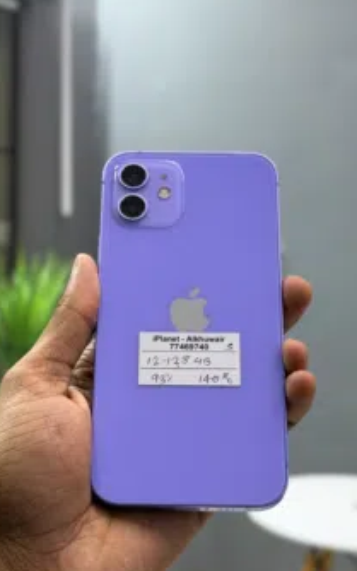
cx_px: 176
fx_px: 949
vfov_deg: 33.4
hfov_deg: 21.3
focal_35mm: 61
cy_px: 321
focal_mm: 6.76
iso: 64
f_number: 1.78
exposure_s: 1/50
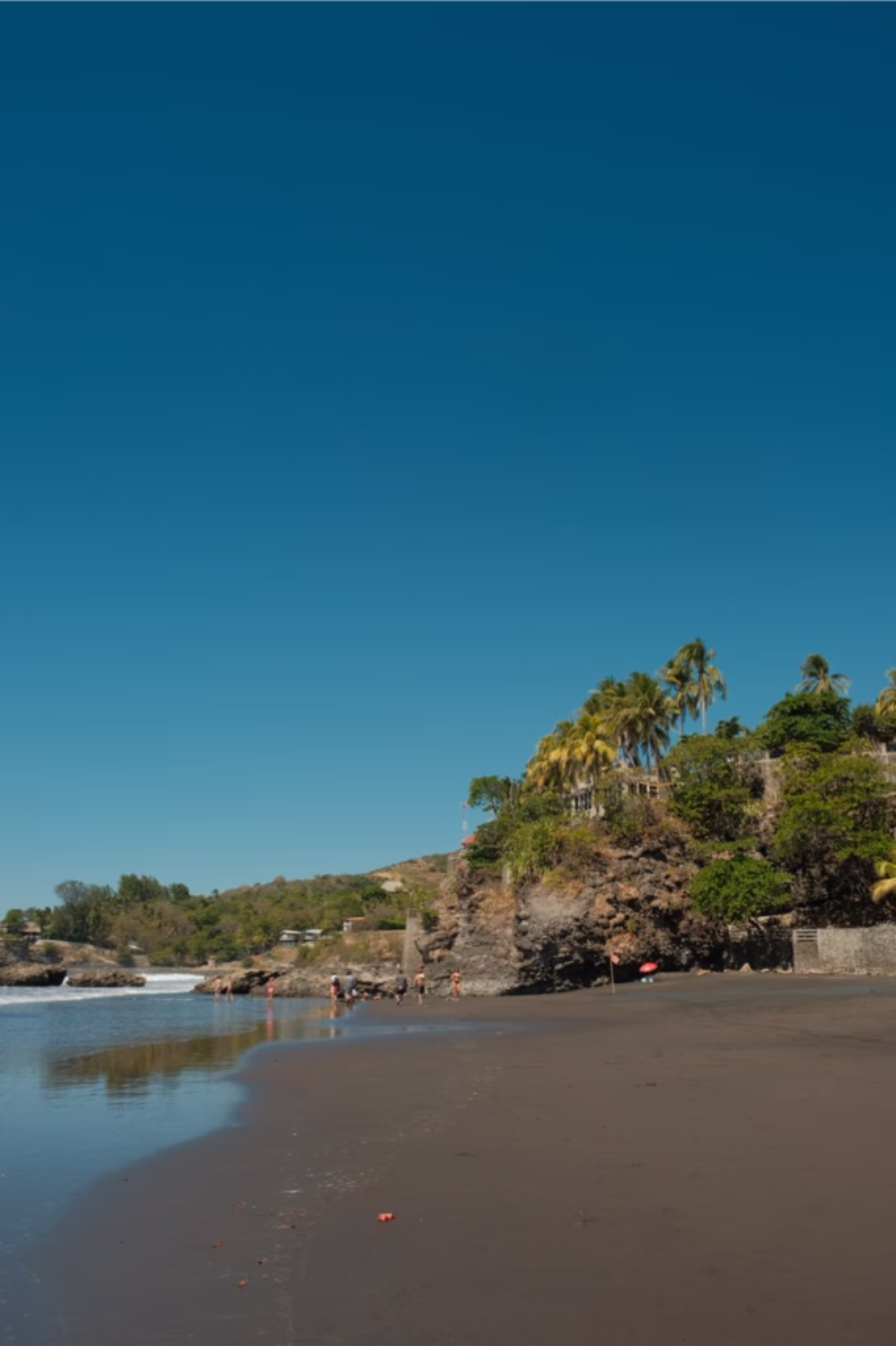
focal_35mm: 27
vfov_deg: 67.4
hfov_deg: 47.9
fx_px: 1009
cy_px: 673
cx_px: 448
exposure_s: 1/480
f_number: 9
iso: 250
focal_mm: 18
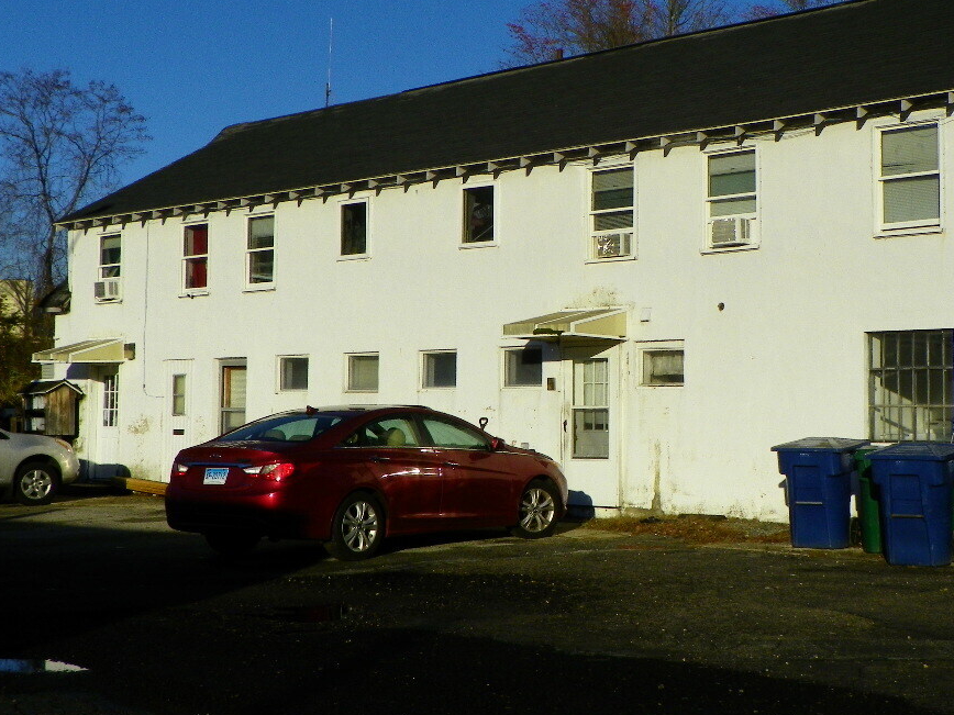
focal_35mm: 59
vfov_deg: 24.8
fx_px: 1626
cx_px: 656
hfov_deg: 32.4
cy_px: 326
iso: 64
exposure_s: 1/800
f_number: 5.6
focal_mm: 7.1
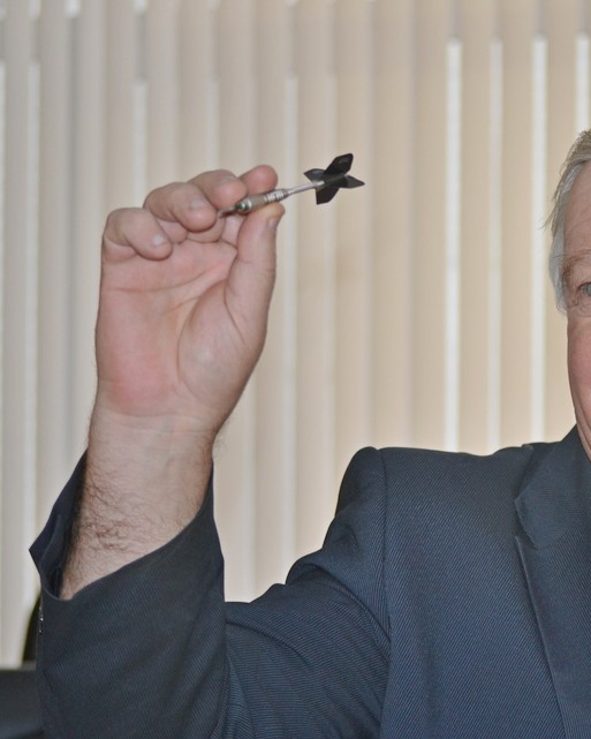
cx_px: 548
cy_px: 357
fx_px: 2639
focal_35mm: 121
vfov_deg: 15.9
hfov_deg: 12.7
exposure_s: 1/200
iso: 200
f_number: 4.2
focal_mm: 55
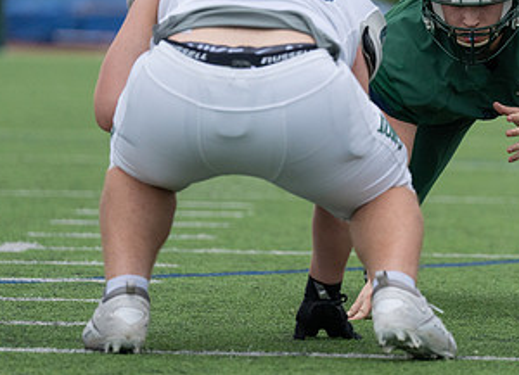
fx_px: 4974
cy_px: 44
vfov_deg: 4.3
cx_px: 452
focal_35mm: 336
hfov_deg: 6.0
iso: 1600
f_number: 2.8
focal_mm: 154
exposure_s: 1/1250
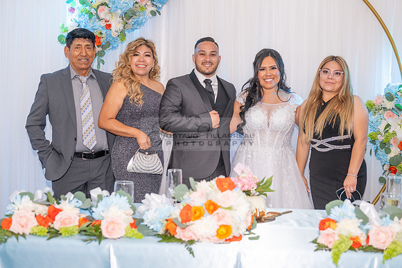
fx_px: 536
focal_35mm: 48
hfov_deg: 41.1
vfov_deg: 28.1
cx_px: 201
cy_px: 134
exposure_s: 1/200
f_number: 4.5
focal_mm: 48
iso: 1000
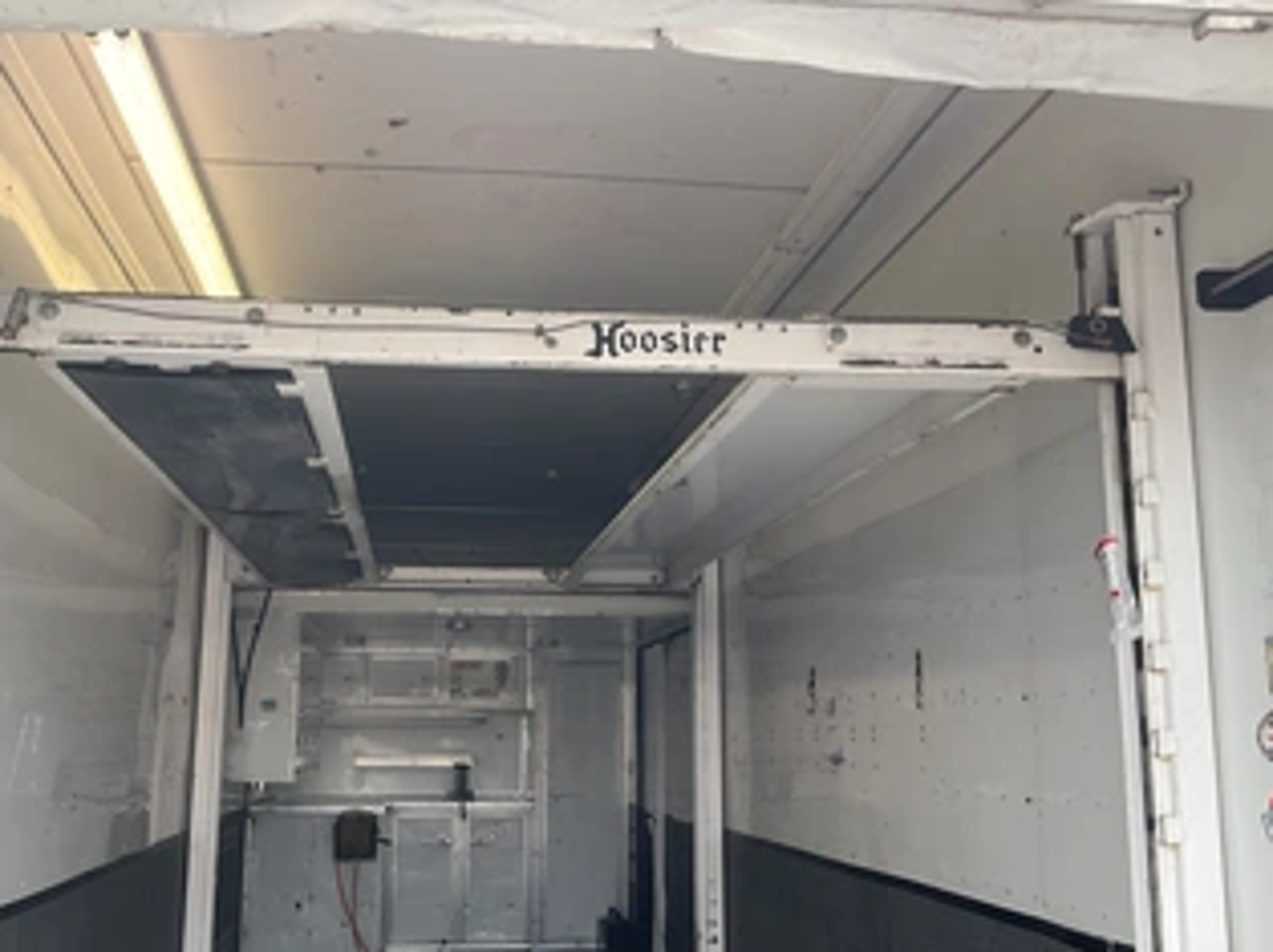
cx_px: 564
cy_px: 506
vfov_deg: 38.6
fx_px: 1360
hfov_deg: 50.1
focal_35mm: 37
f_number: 1.8
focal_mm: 3
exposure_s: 1/215
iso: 25
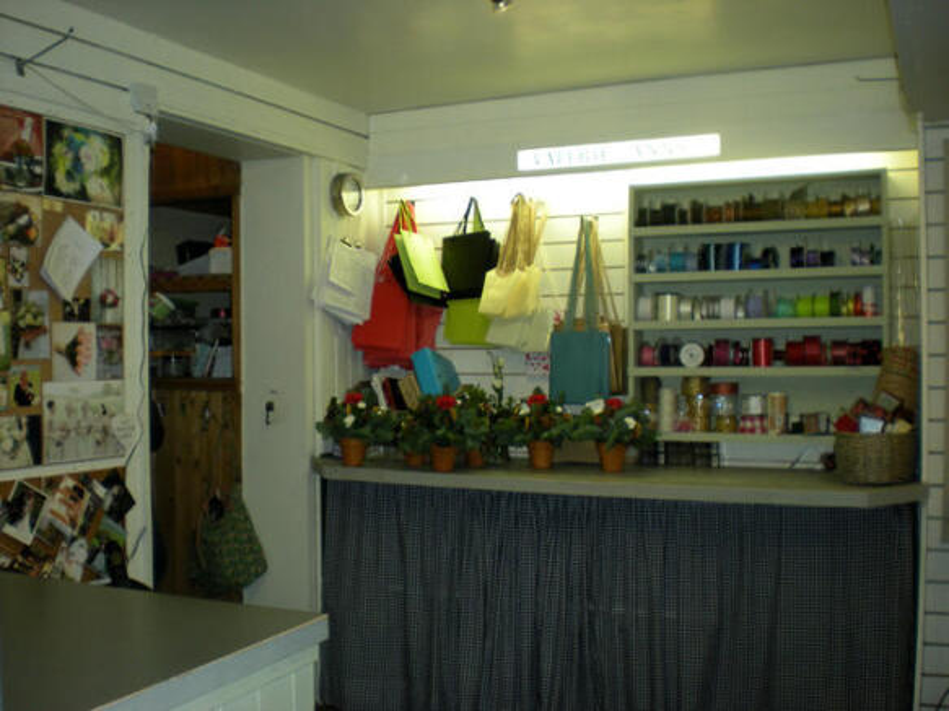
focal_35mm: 38
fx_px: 1042
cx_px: 474
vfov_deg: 37.7
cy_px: 356
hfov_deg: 49.0
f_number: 3.1
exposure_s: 1/30
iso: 126
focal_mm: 6.3
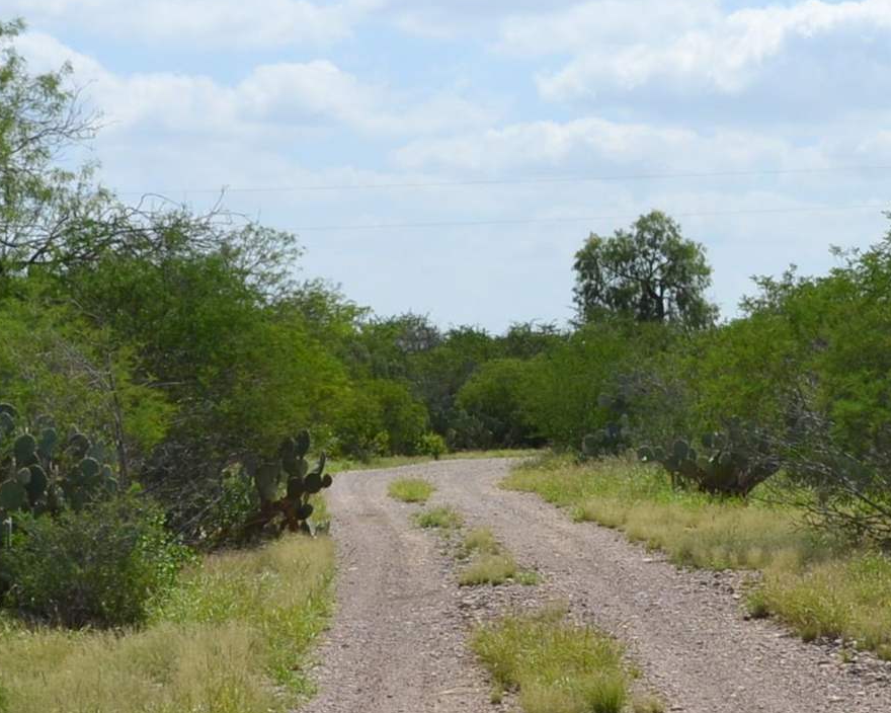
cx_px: 601
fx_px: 3112
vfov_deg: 13.1
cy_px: 379
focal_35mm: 118
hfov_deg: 16.3
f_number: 8
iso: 100
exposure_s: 1/250
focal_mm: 24
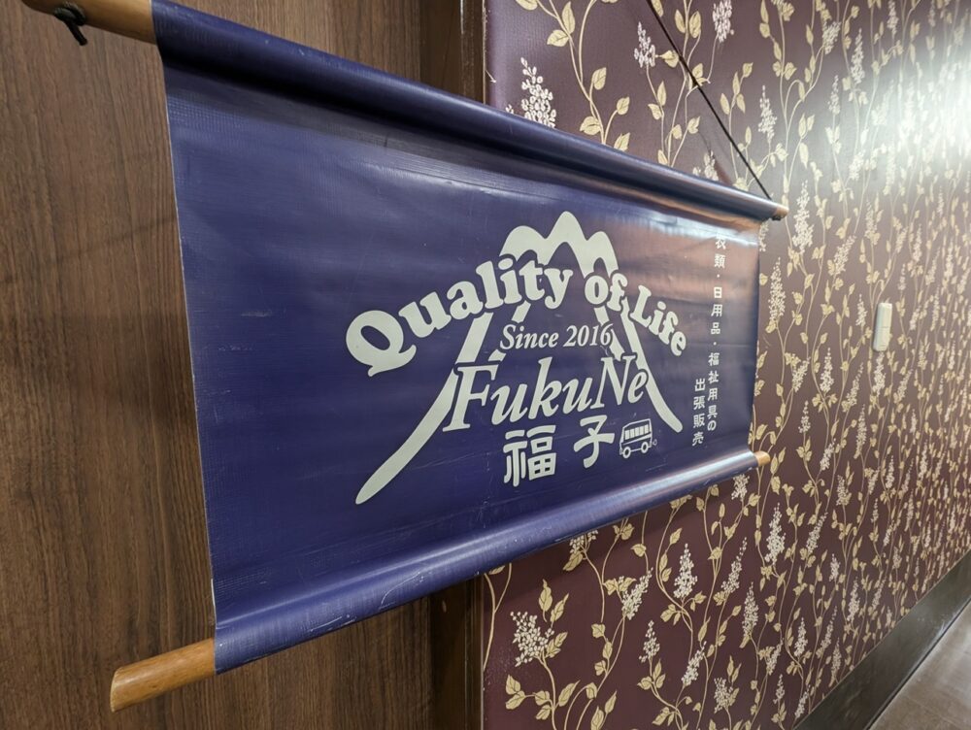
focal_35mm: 12
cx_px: 486
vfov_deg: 94.6
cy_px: 365
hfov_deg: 110.5
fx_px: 337
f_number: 1.95
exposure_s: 1/30.7
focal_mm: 2.23
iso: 261
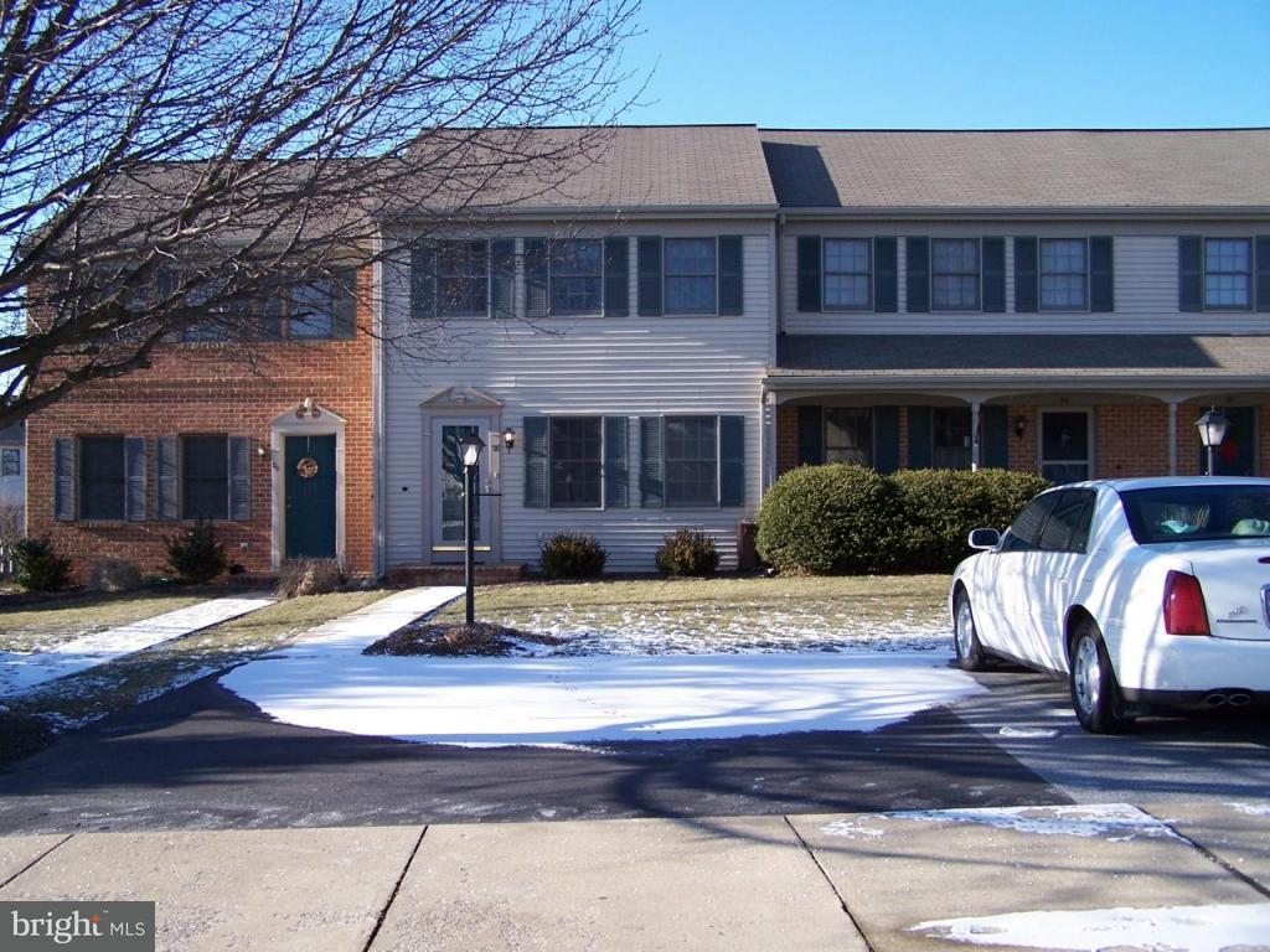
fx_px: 1394
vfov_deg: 37.7
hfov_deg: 49.0
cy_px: 476
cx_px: 635
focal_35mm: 38
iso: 80
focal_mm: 6.3
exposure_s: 1/500
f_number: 2.8
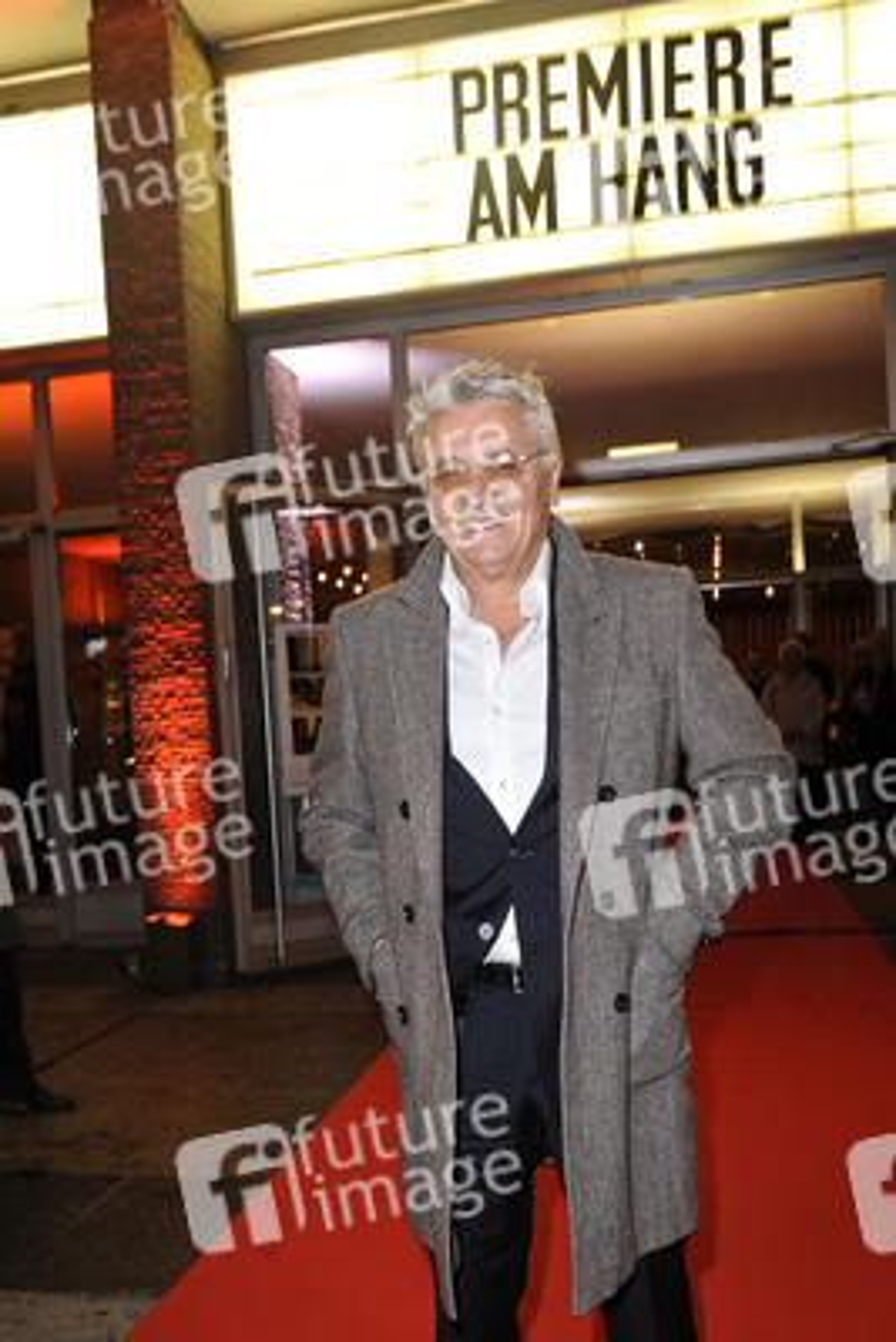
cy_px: 671
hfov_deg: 41.1
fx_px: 1194
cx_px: 448
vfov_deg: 58.7
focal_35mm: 32
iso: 1000
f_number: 5.6
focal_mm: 32
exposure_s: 1/30
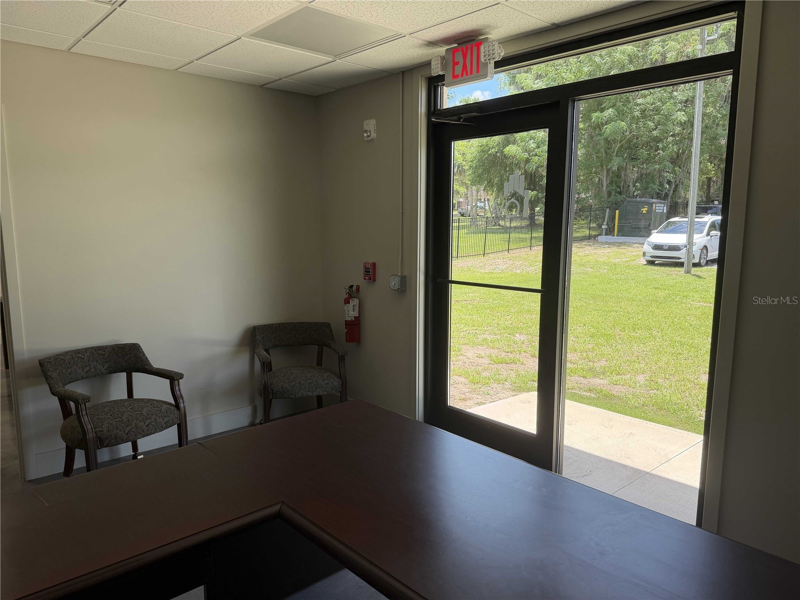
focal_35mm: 24
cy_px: 300
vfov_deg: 56.8
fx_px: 555
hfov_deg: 71.6
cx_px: 400
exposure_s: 1/532
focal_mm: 6.76
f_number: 1.78
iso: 80
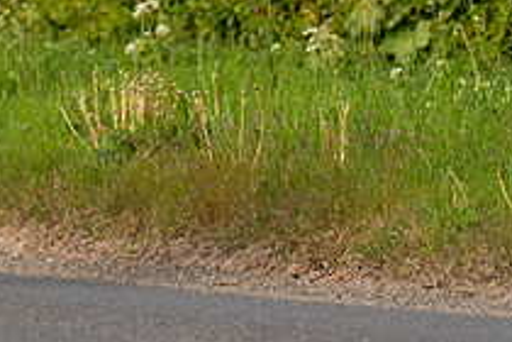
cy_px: -88
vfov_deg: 1.6
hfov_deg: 2.4
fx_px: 12003
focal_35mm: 844
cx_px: -301
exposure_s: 1/1000
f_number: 4
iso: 640
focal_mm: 197
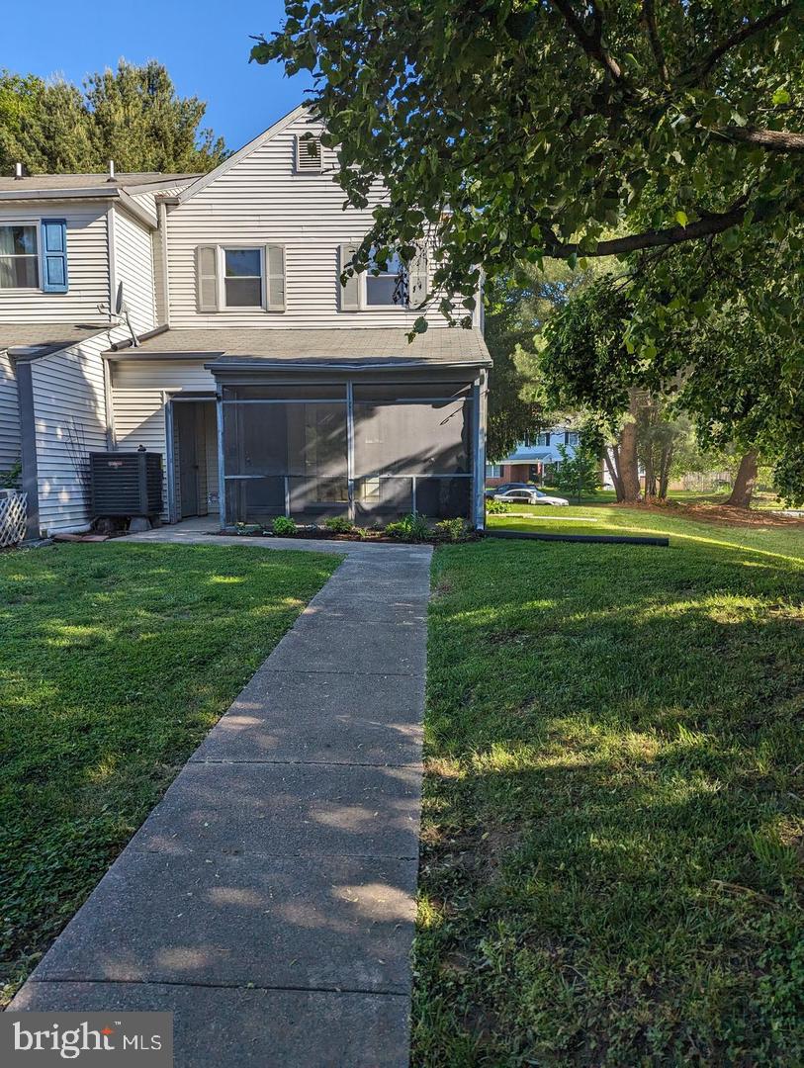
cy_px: 534
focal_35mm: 24
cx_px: 402
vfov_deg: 71.5
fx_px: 741
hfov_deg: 56.9
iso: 46
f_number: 1.85
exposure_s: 1/1572
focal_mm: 6.81
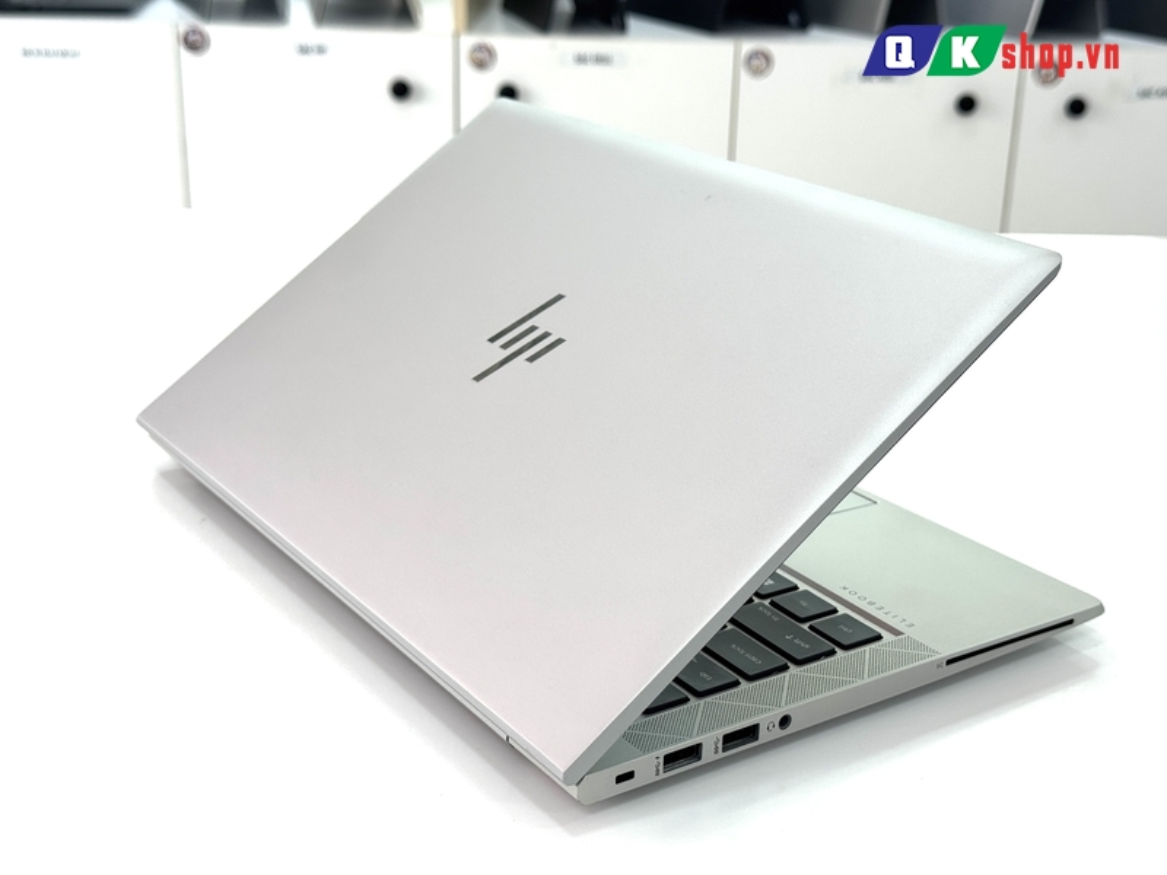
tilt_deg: -19.8
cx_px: 584
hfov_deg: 39.7
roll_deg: +0.1
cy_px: 438
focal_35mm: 48
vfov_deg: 30.3
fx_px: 1618
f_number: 1.78
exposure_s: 1/237
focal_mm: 6.76
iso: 64
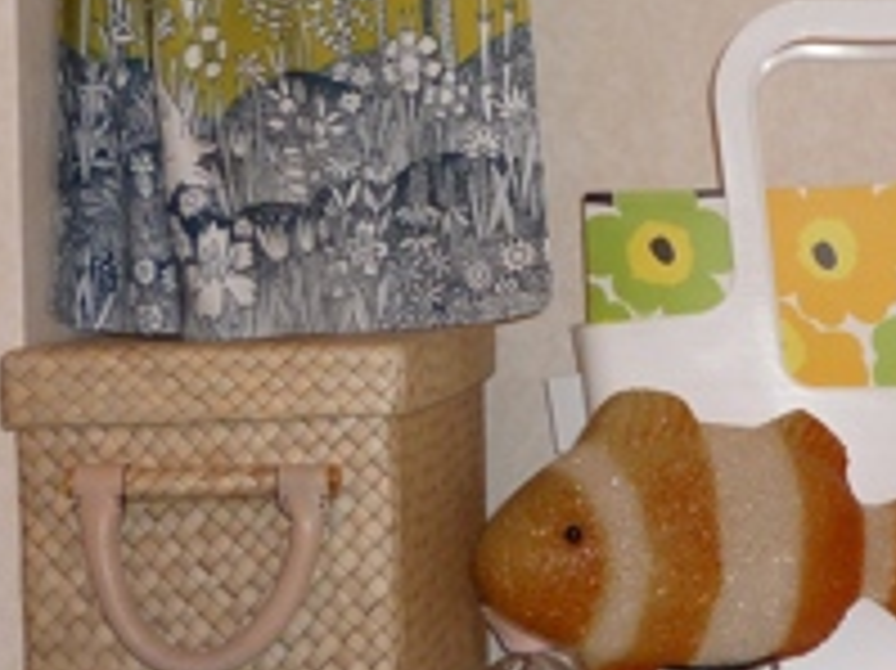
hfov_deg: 23.7
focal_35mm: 81
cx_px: 741
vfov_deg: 18.2
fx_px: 2095
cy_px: 328
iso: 100
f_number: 2.8
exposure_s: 1/30
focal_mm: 4.4
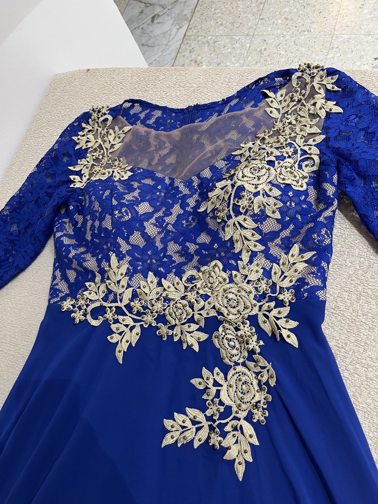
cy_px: 252
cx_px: 189
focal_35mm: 26
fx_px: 379
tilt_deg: -63.1
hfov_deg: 53.1
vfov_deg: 67.3
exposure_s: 1/50
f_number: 1.6
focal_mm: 5.1
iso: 160
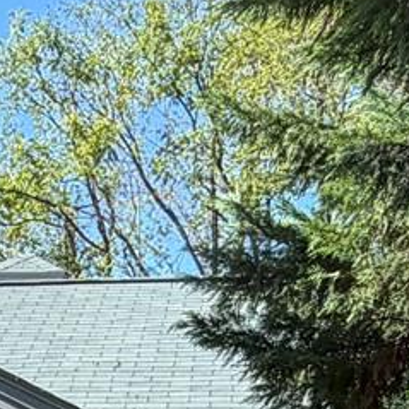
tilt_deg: +0.5
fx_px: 1417
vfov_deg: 15.6
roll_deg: -1.1
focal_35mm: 106
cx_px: -115
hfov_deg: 15.7
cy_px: 529
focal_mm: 2.22
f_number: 2.2
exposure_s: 1/421
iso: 64
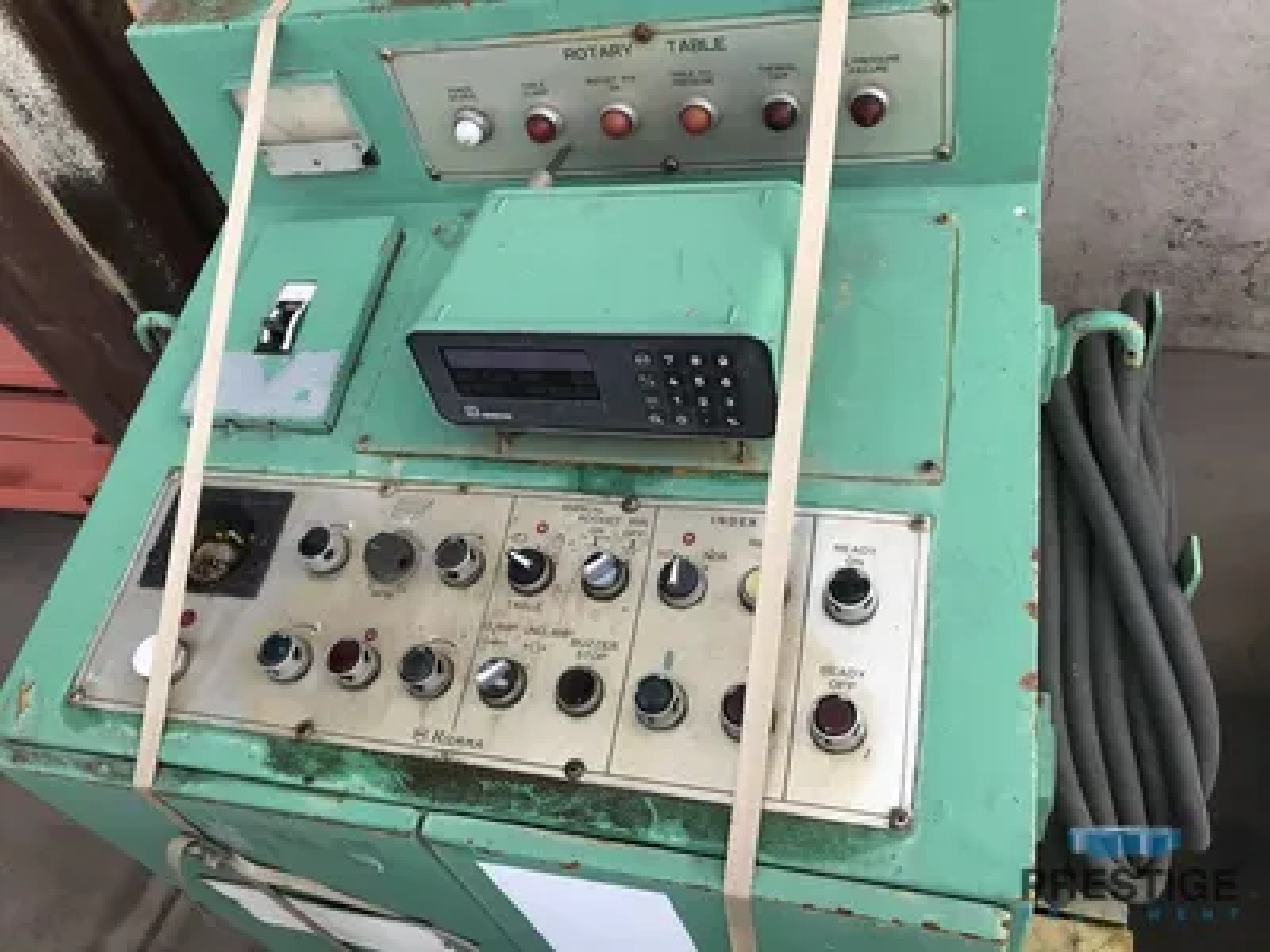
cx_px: 635
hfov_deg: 63.4
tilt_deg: -43.9
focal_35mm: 28
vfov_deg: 49.7
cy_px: 476
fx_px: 1027
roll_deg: +18.2
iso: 20
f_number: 1.8
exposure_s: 1/598
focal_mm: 3.99
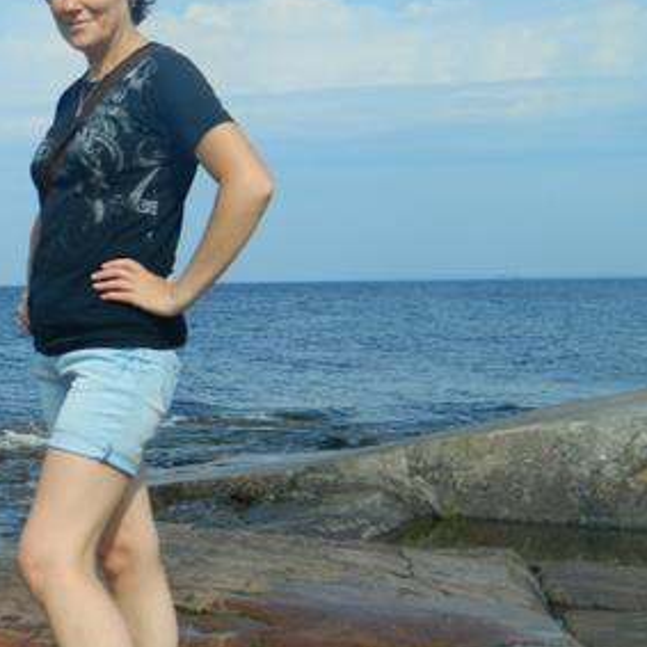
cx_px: 66
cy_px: 373
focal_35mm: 82
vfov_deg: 21.1
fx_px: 1734
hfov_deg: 20.7
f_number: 9.8
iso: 80
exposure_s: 1/200
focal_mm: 7.3
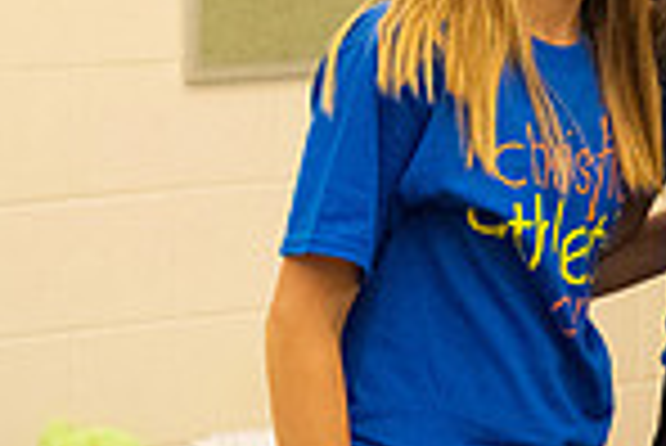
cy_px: 92
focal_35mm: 275
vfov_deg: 5.0
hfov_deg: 7.4
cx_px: 976
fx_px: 5092
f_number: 5
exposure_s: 1/400
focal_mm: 70
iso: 6400
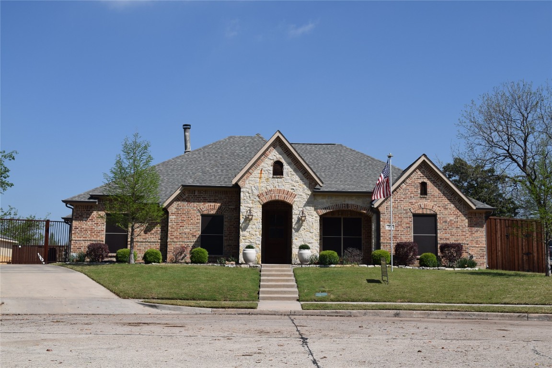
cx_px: 276
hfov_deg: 43.6
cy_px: 184
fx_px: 690
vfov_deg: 29.9
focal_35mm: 45
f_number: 8
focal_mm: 30
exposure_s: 1/1000
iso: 200
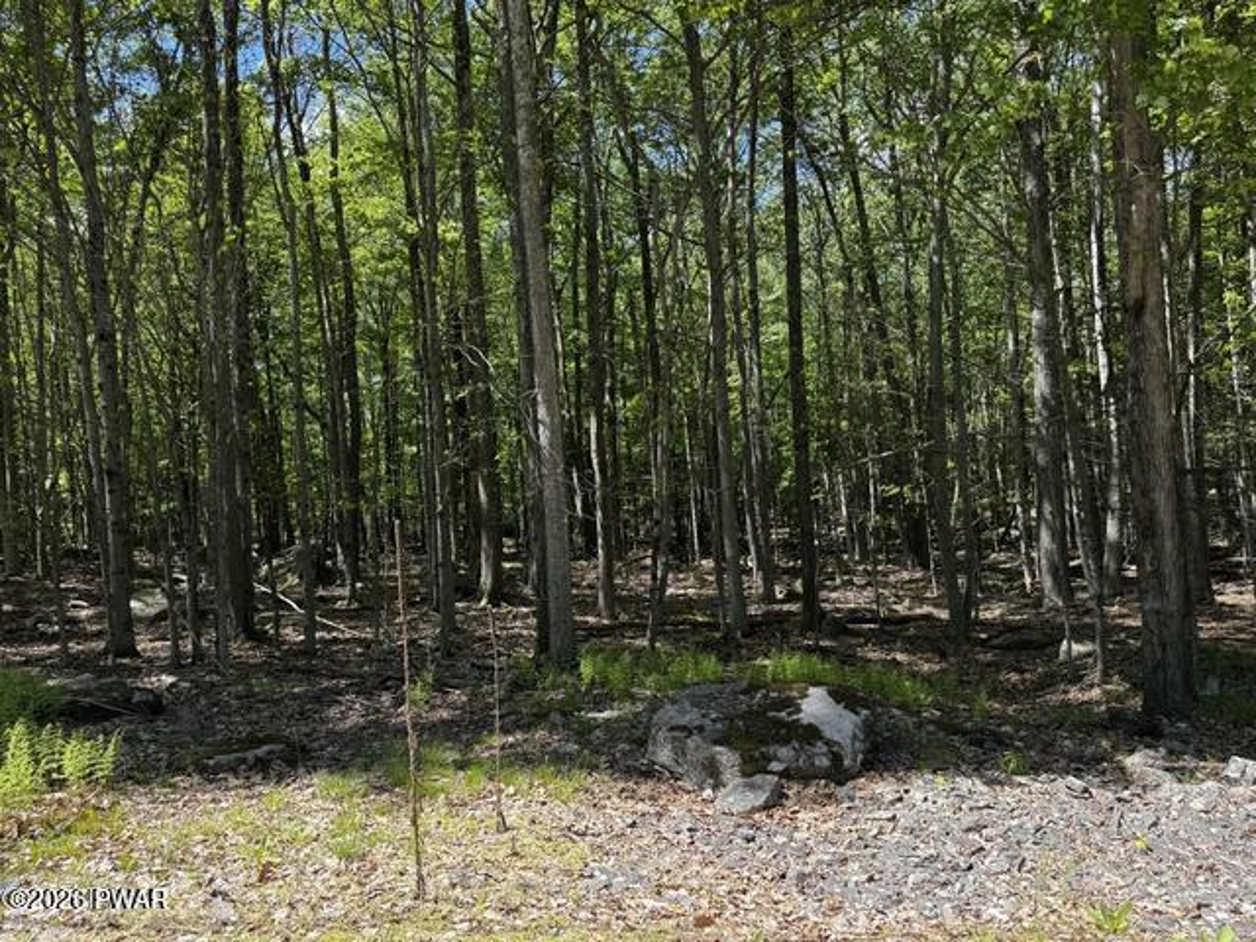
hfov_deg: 71.6
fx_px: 871
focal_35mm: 24
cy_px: 471
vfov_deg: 56.8
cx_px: 628
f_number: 1.78
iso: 80
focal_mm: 6.76
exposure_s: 1/627
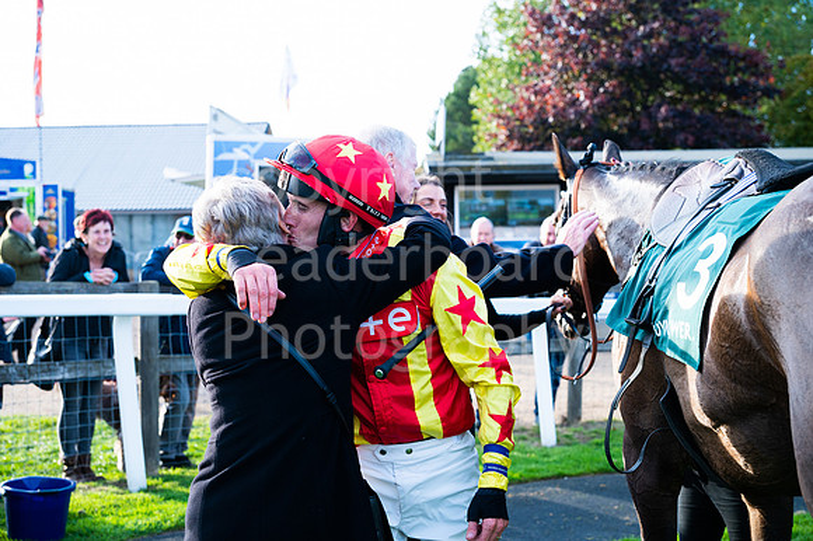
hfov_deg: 43.6
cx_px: 406
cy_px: 270
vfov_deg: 29.8
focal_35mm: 45
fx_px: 1016
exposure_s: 1/800
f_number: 4
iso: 500
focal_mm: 45
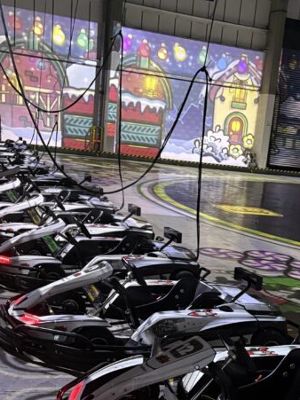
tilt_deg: -18.8
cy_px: 368
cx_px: 217
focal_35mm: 59
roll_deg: -6.6
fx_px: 682
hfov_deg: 24.6
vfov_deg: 31.1
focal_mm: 5.96
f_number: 1.6
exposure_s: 1/30
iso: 500
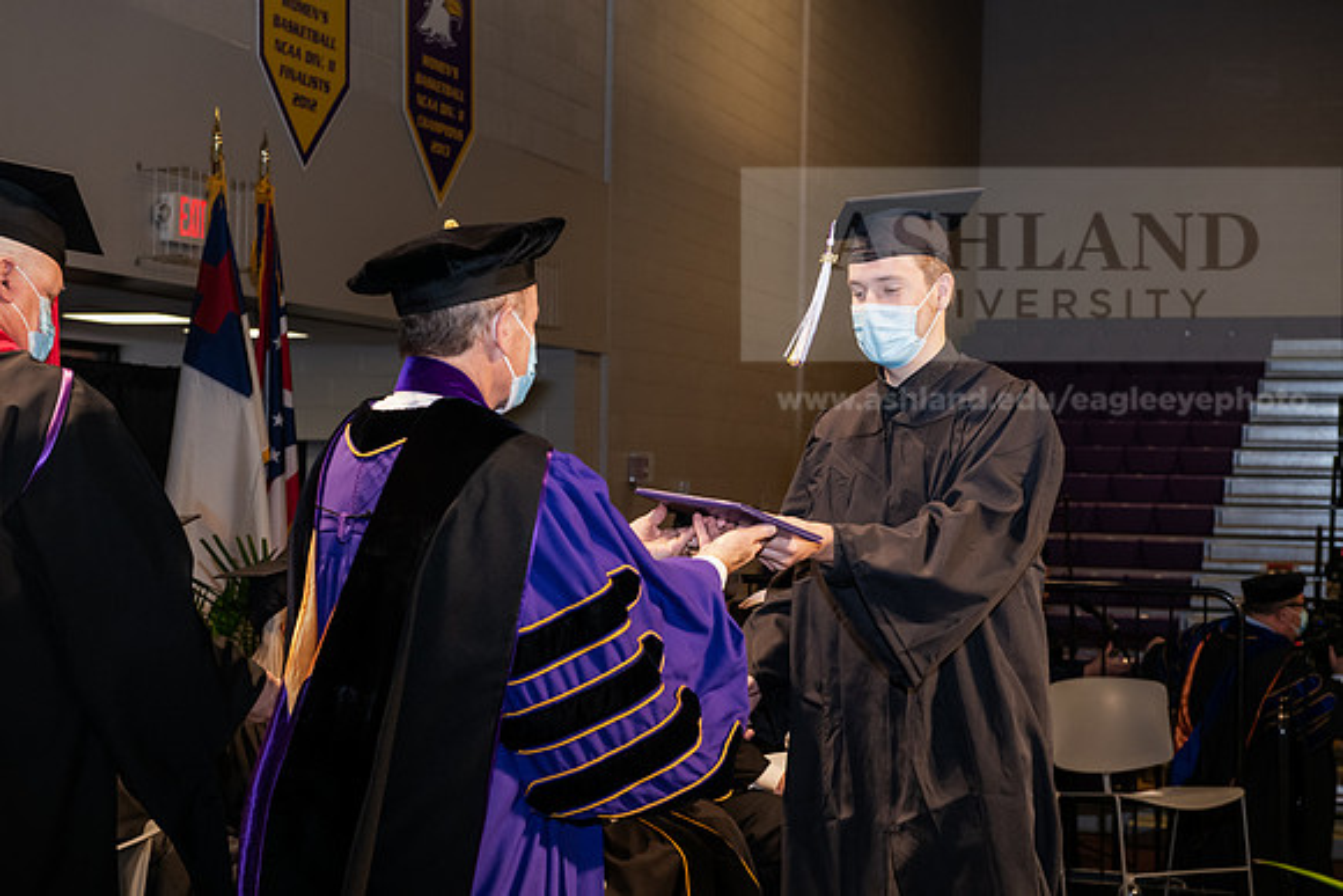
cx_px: 672
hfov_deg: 32.4
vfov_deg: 21.9
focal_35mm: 62
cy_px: 448
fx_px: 2313
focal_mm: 62
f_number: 6.3
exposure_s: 1/200
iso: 1600
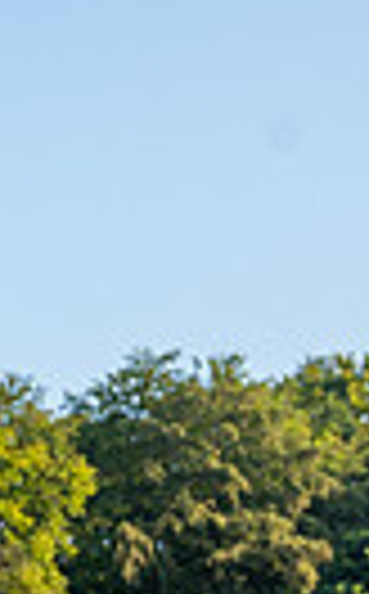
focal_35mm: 157
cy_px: 369
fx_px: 2537
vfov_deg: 13.3
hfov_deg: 7.3
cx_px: -792
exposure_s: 1/200
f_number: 5.6
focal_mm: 35
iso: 125
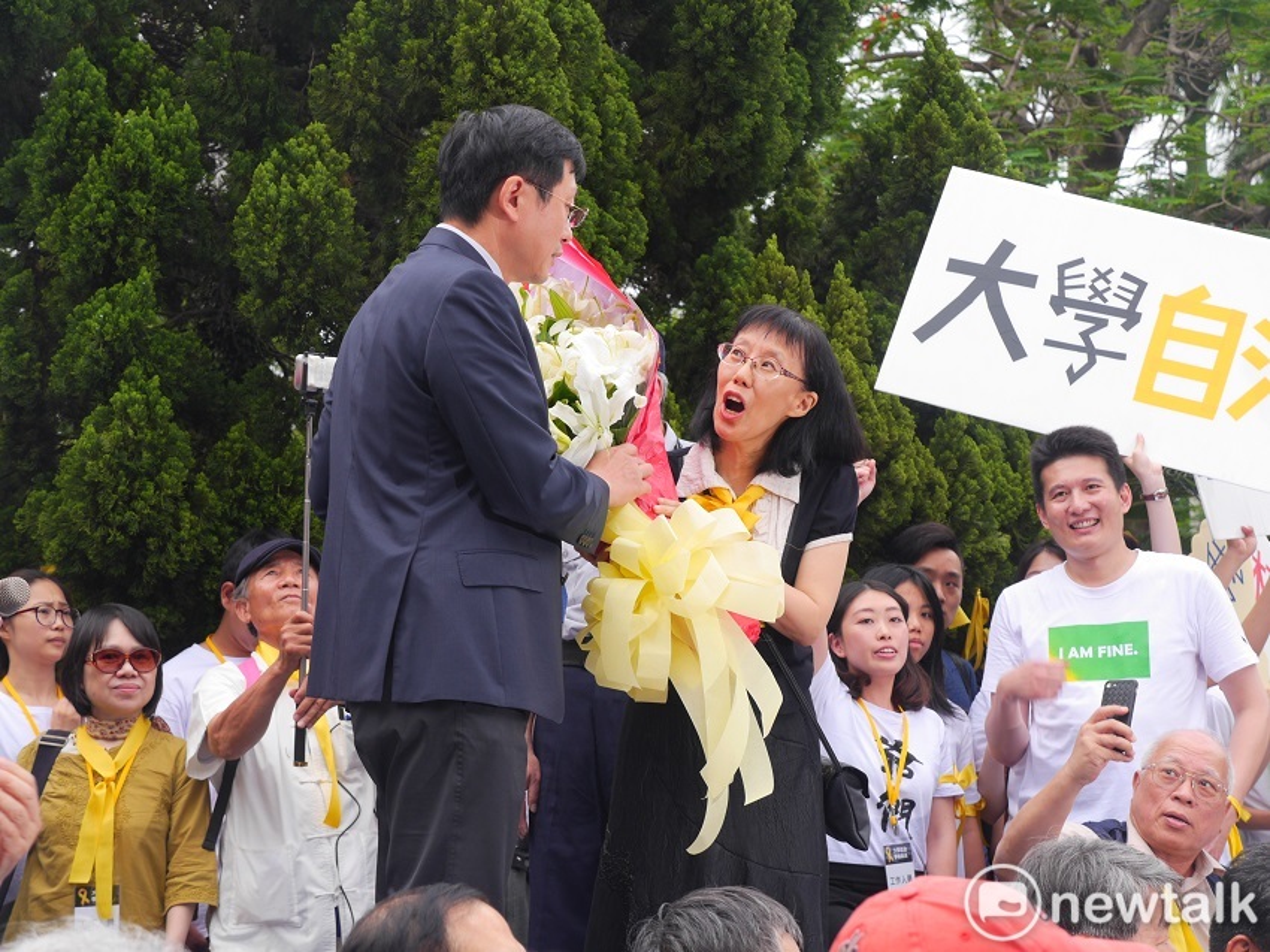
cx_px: 635
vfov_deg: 21.0
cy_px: 476
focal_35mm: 70
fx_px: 2567
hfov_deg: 27.8
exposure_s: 1/160
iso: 200
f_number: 4.5
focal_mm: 35
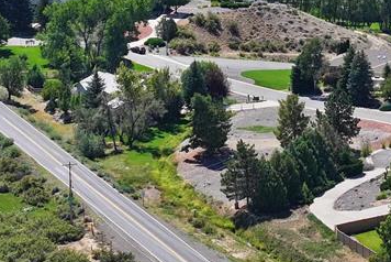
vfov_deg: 6.5
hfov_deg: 9.8
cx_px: 333
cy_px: -85
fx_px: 2272
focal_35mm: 209
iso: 160
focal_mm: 19.35
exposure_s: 1/2000
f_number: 2.8
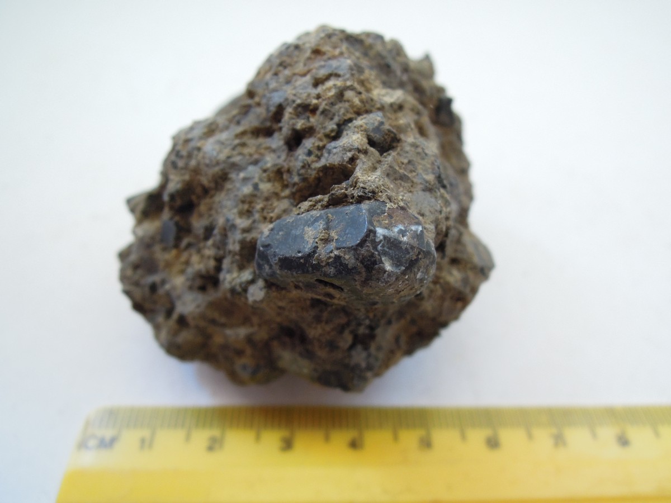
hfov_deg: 71.6
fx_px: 465
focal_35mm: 24
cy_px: 252
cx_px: 336
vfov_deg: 56.8
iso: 360
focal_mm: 4.3
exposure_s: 1/30
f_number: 2.8
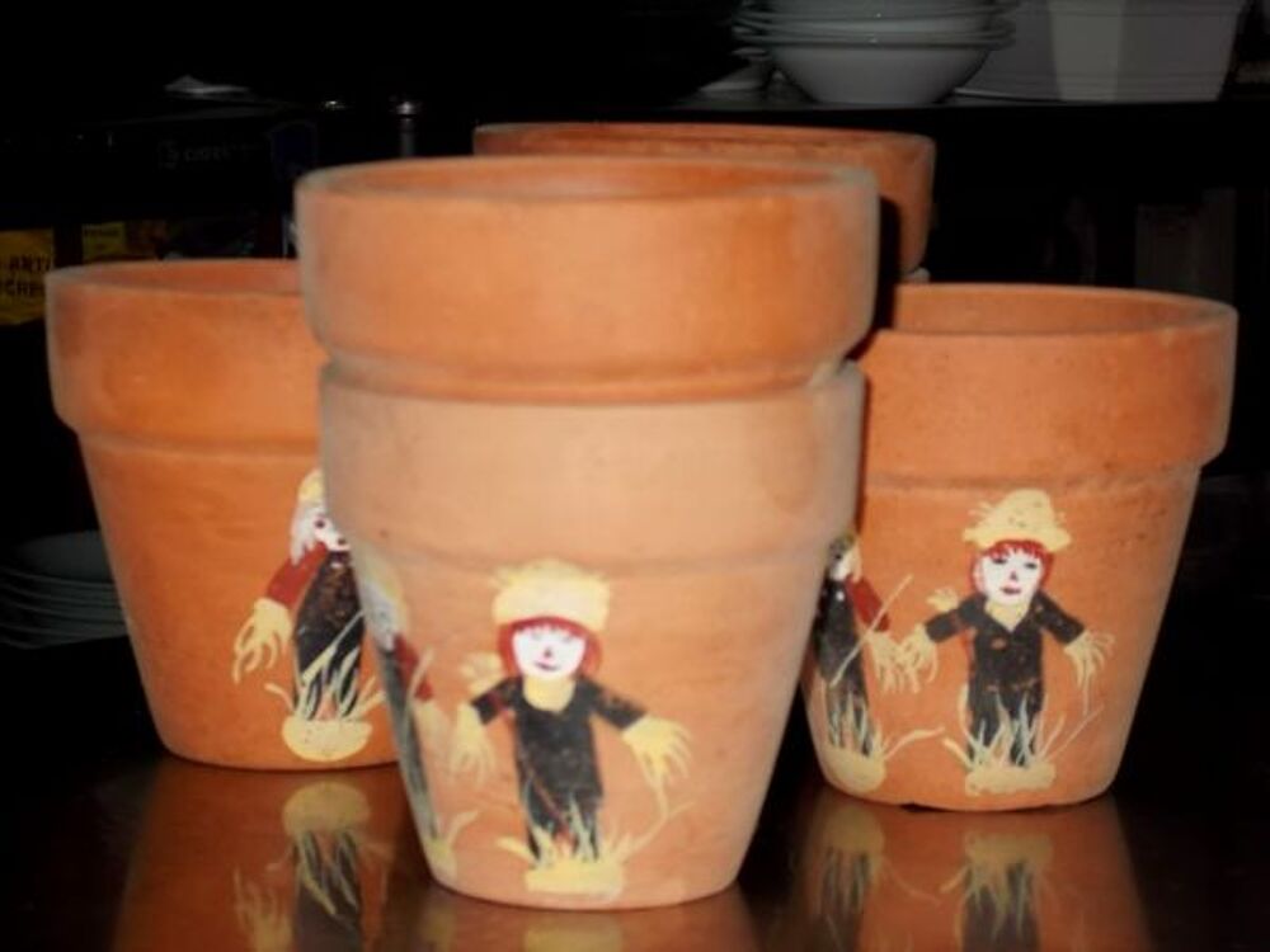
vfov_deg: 13.1
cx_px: 635
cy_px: 476
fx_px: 4146
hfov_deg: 17.4
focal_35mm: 113
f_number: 6
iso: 200
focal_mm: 20.1
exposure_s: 1/60
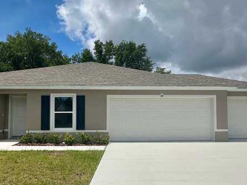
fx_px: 178
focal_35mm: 25
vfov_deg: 54.7
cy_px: 106
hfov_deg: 68.1
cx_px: 89
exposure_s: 1/4831
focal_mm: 2.22
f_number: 2.2
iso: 50
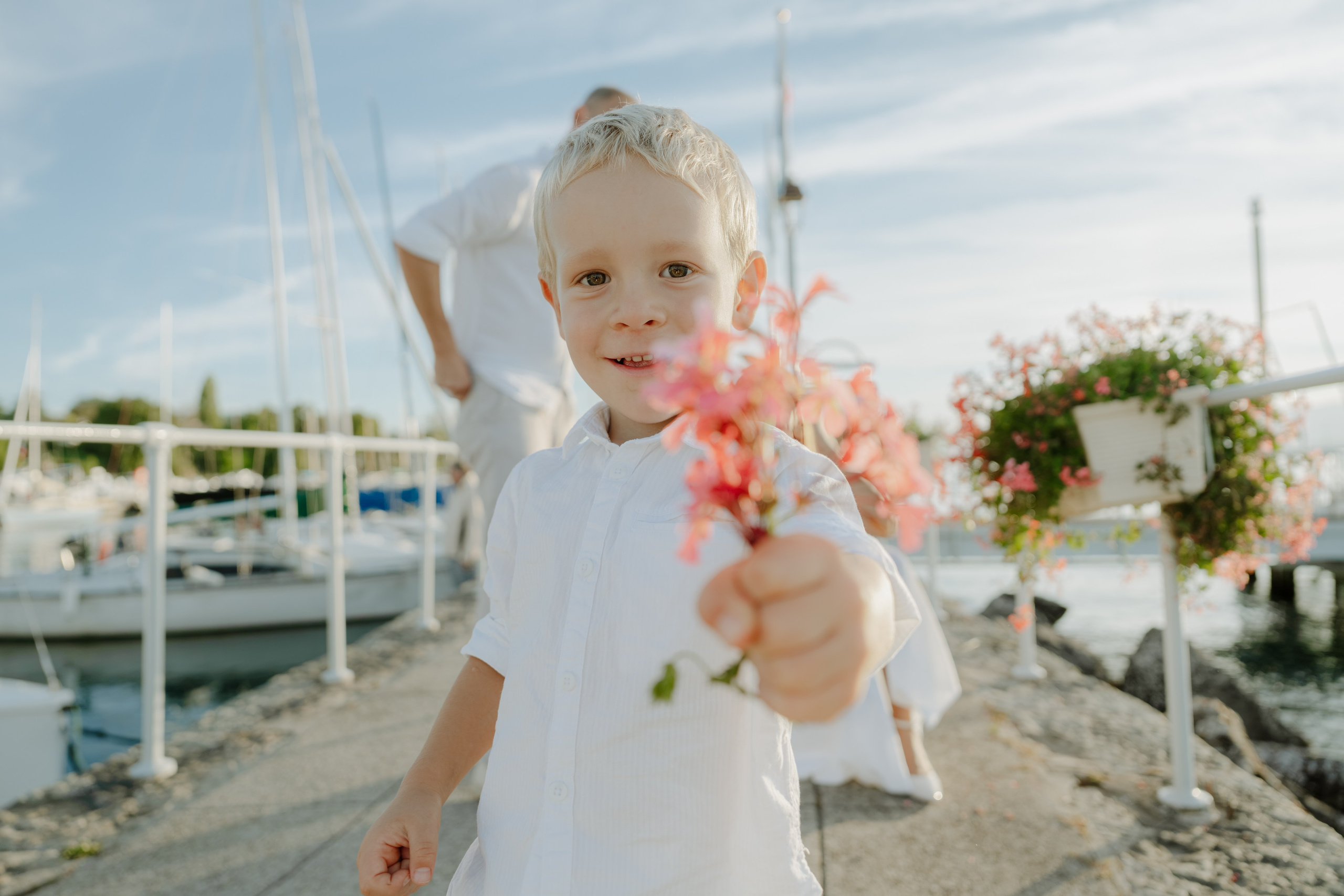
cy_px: 448
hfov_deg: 73.7
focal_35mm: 24
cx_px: 672
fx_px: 896
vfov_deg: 53.1
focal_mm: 24
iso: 100
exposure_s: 1/1250
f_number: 2.8
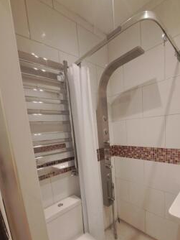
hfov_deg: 74.5
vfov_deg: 89.1
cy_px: 151
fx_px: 118
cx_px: 100
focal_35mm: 17
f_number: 2.2
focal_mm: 1.74
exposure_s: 1/50
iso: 250
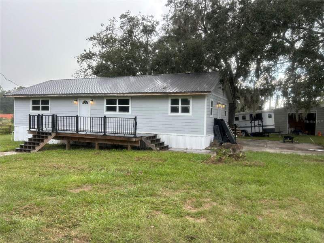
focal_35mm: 26
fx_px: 243
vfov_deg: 53.1
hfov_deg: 67.3
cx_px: 162
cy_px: 122
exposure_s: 1/502
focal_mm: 5.7
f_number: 1.5
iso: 50
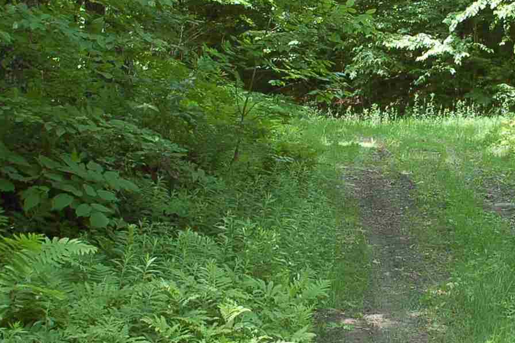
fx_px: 1273
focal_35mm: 89
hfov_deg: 22.5
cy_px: 92
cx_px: 437
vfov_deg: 15.3
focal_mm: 26
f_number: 5
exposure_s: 1/100
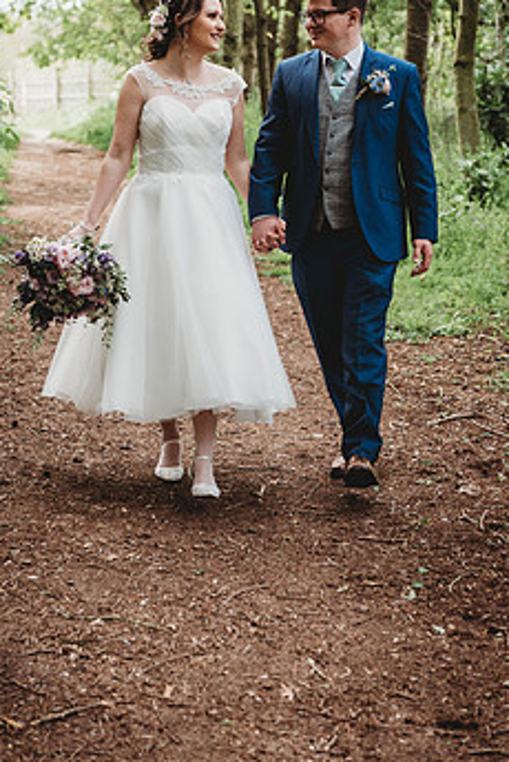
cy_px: 292
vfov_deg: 25.0
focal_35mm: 81
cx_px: 232
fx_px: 1714
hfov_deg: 16.9
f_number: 3.5
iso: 220
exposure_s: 1/200
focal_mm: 62
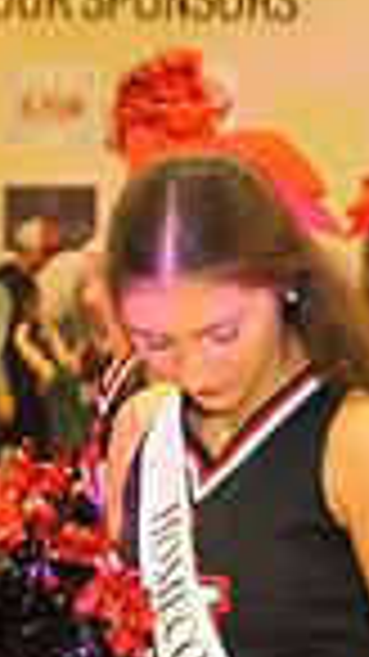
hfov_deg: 3.6
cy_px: 688
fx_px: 5799
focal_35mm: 333
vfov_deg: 6.5
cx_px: -436
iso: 2000
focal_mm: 80
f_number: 6.3
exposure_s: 1/50
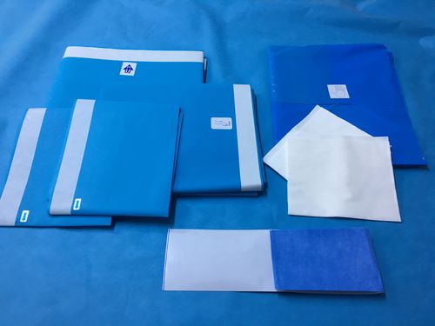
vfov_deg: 48.2
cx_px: 218
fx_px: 364
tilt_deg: -55.7
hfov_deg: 61.7
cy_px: 163
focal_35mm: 29
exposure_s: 1/33
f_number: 2.2
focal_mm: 4.15
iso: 64
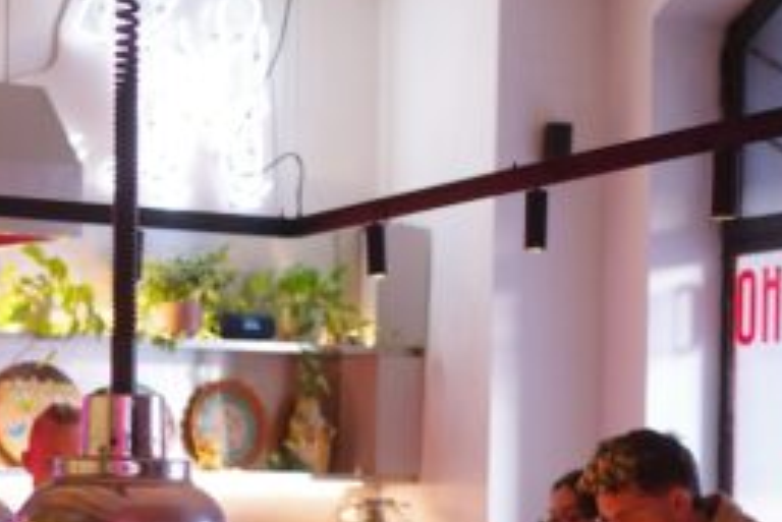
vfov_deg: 11.3
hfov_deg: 16.3
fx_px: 2608
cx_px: -162
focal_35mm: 120
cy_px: 498
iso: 1250
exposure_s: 1/100
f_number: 2.8
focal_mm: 26
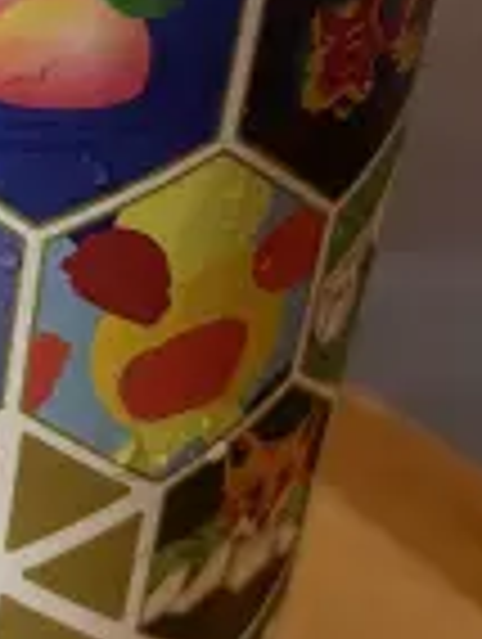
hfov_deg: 18.9
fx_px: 1351
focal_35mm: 73
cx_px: -131
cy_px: 234
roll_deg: -6.2
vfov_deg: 26.5
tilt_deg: -24.9
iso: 250
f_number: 1.6
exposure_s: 1/60
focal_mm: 4.2
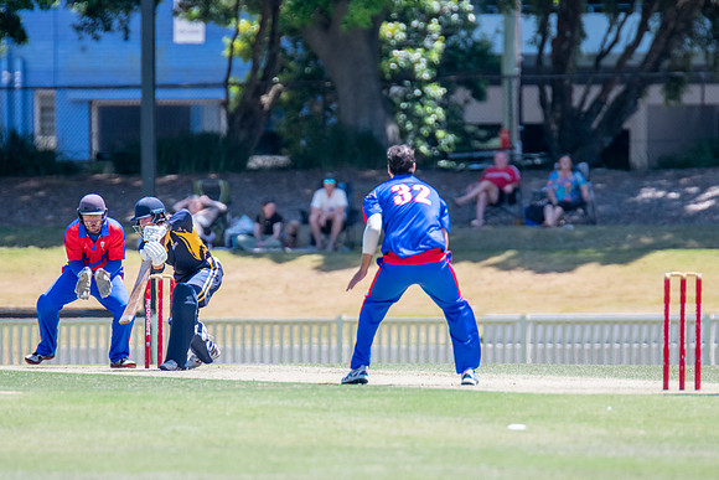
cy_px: 220
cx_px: 357
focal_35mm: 674
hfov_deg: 3.1
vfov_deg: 2.0
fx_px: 13456
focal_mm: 600
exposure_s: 1/2000
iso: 900
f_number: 5.6
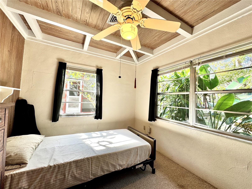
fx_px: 102
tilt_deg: +2.1
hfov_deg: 102.1
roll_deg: -1.5
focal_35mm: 14
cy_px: 94
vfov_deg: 85.7
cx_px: 126
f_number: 2.2
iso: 64
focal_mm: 2.22
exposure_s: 1/99
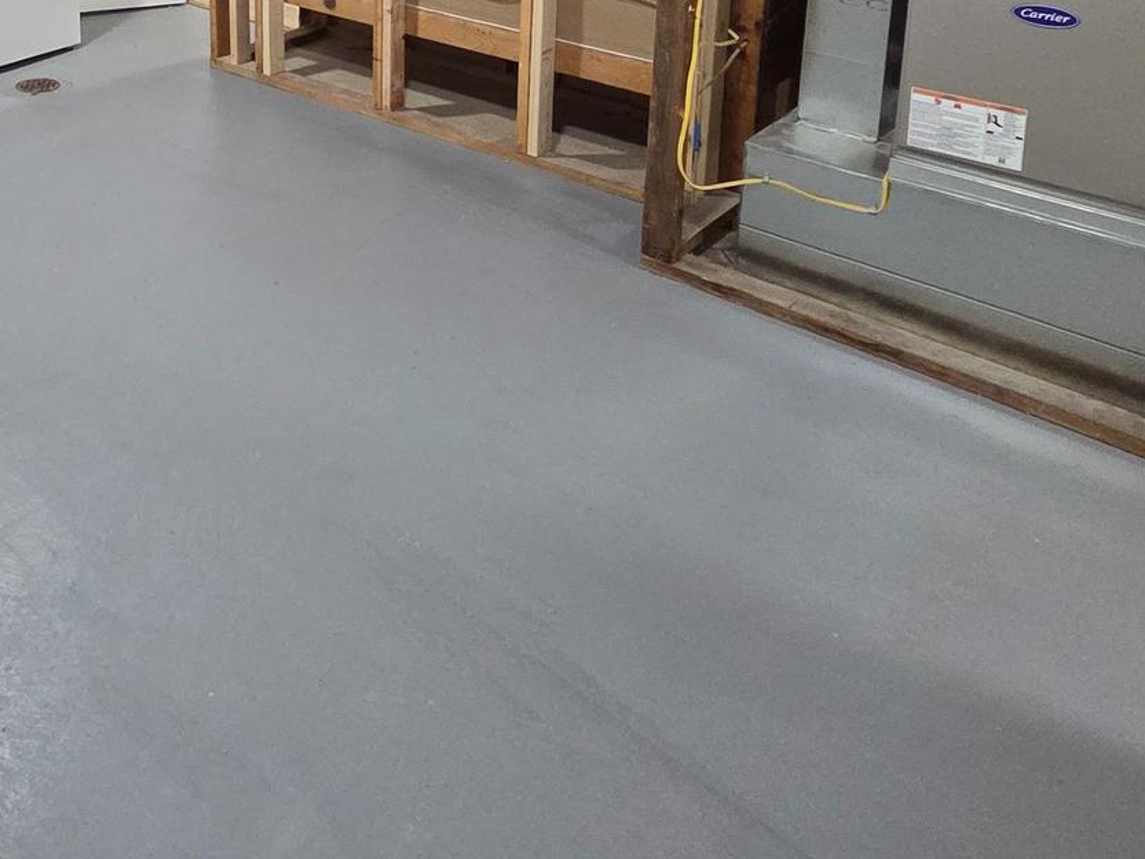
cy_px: -87
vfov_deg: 37.1
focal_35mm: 32
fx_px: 1058
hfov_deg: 52.9
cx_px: 222
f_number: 2.2
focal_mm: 2.2
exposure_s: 1/60
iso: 800
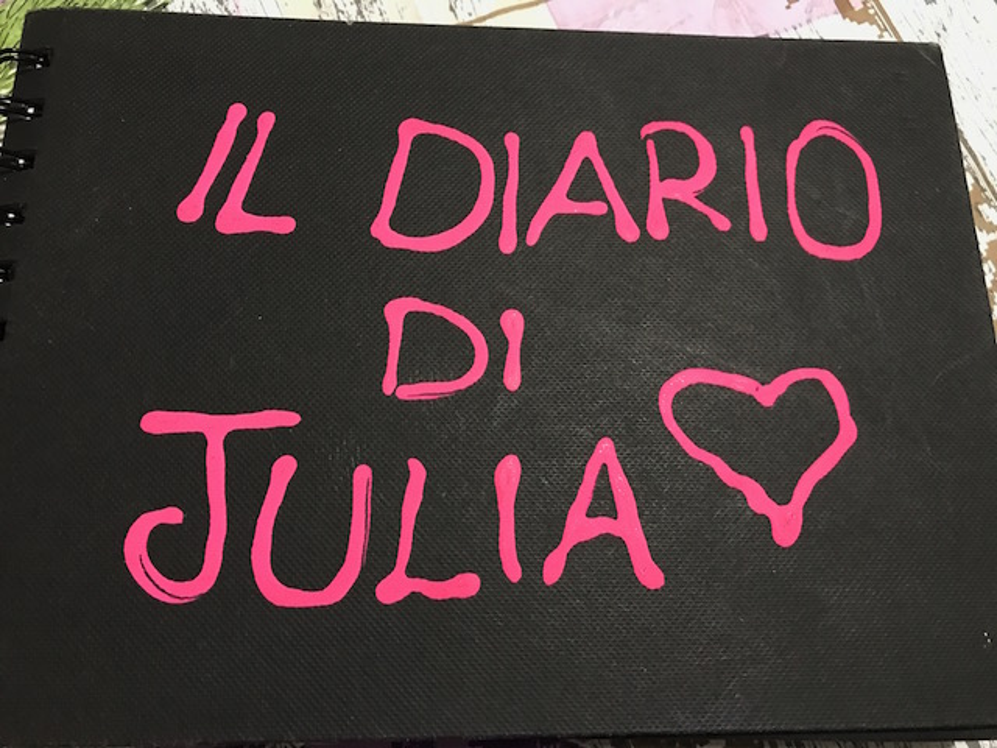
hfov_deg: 63.4
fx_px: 806
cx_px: 498
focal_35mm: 28
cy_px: 374
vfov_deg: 49.7
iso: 100
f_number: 1.8
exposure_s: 1/9
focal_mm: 3.99
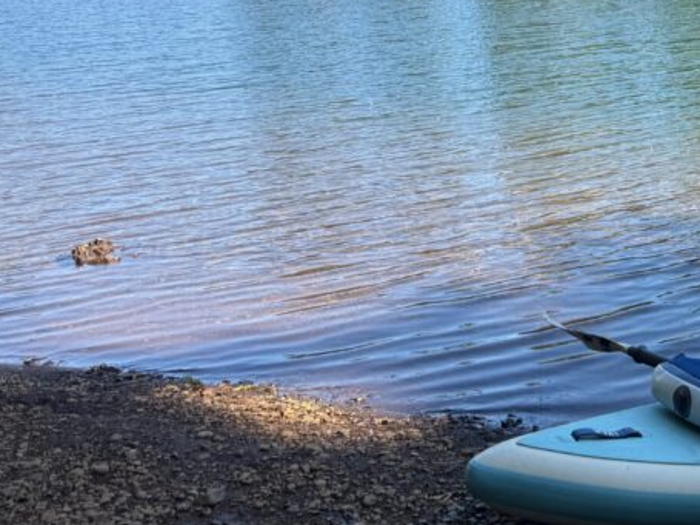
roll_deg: +2.1
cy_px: 102
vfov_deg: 26.5
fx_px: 1092
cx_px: 752
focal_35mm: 54
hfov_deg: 31.8
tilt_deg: -7.1
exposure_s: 1/1211
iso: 100
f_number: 1.78
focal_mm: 6.76
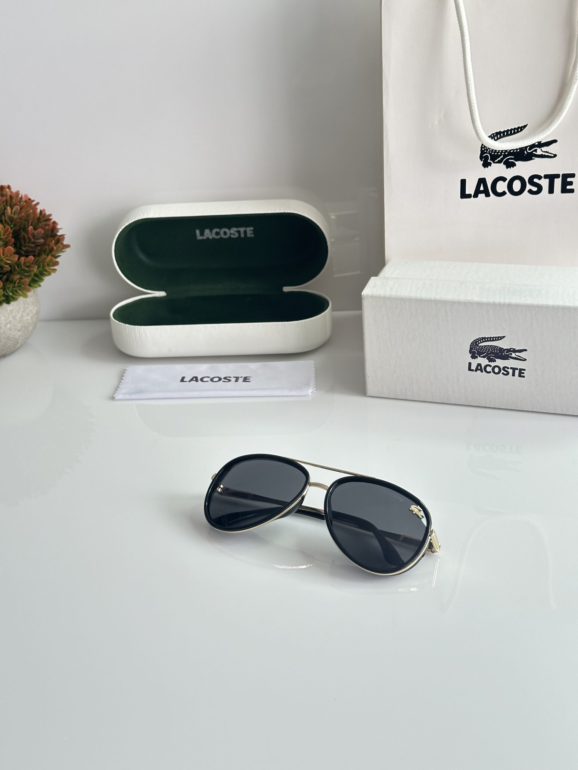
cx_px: 289
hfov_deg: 30.3
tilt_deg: -27.2
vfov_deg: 39.7
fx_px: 1069
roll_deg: +3.5
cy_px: 385
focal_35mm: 48
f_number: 1.78
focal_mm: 6.86
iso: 100
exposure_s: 1/60
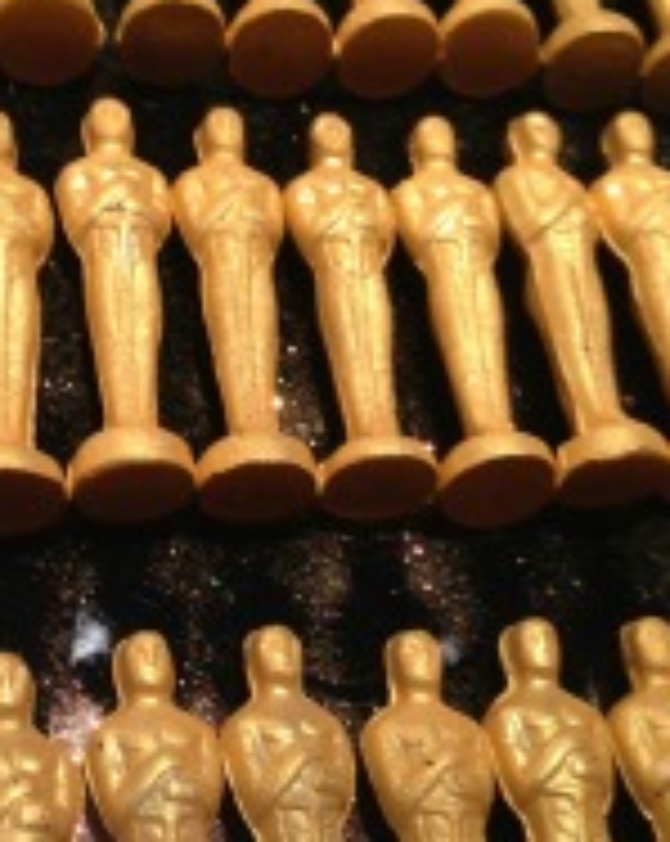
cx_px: 238
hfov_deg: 22.0
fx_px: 1714
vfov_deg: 27.5
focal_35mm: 69
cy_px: 473
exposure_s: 1/20
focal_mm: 4.13
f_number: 2.4
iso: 64
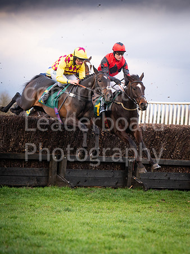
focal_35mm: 186
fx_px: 1362
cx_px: 201
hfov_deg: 7.9
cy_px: 125
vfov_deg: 10.6
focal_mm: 122
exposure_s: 1/1250
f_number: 4.5
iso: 2000
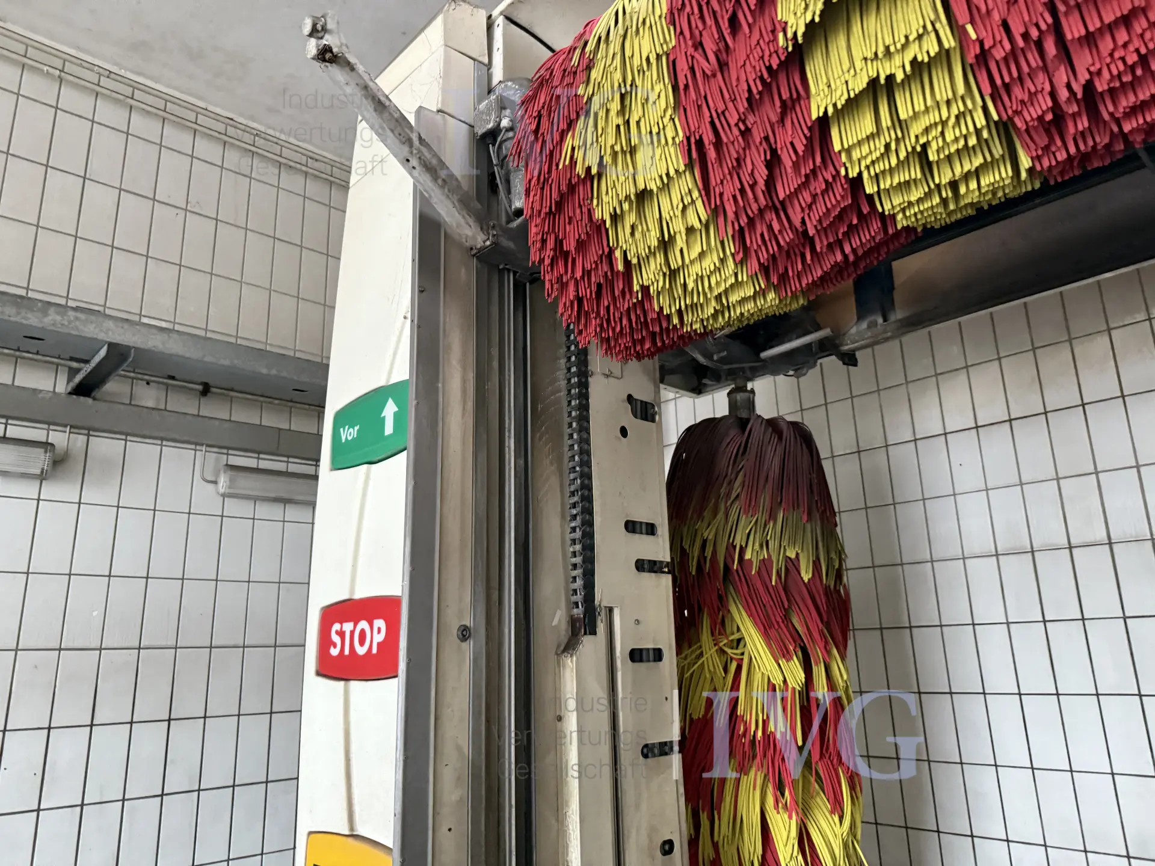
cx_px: 578
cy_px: 433
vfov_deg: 56.8
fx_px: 801
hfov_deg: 71.6
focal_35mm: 24
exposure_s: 1/60
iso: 400
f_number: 1.78
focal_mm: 6.76
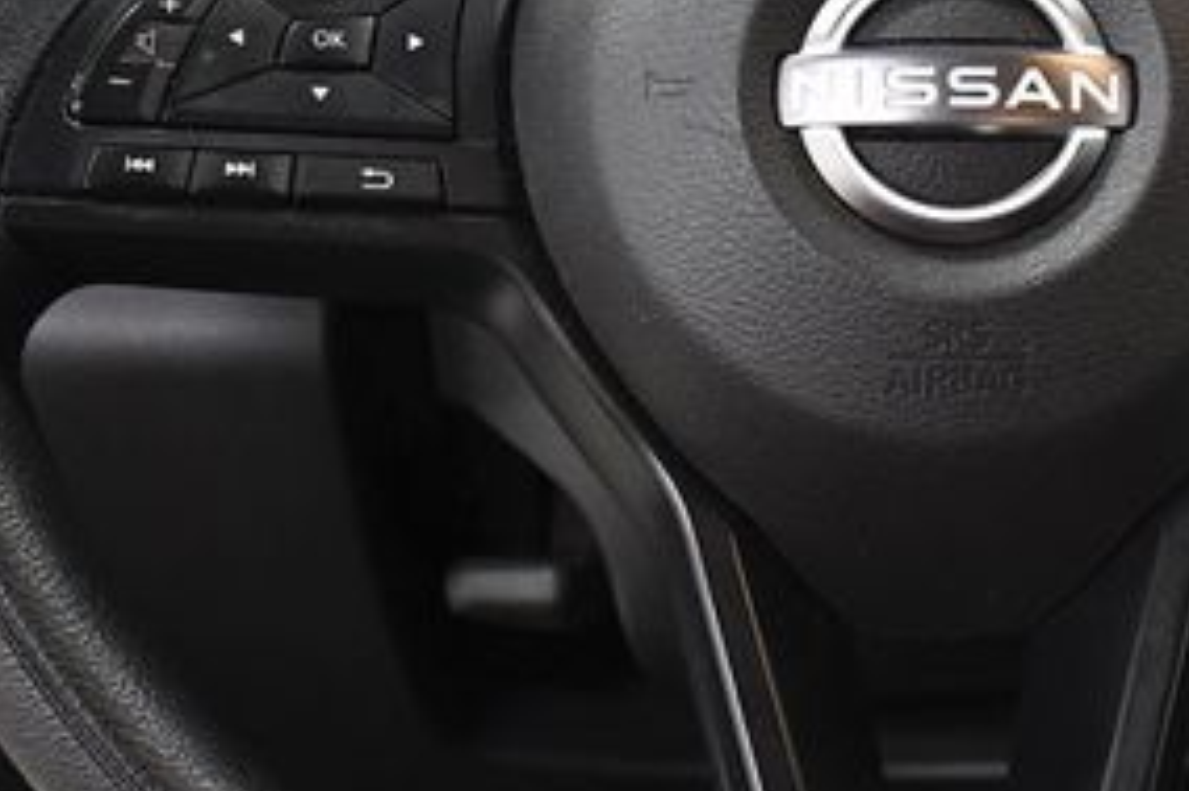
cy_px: 312
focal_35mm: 88
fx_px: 2905
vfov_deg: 15.5
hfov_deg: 22.8
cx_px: 955
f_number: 4.5
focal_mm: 26
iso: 2500
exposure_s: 1/160
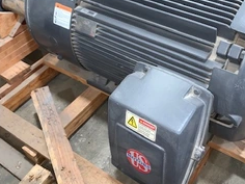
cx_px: 163
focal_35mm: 44
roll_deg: +4.4
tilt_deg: -39.9
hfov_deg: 42.4
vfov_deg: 32.5
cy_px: 57
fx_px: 311
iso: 50
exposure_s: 1/14
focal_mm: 4.25
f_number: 1.8
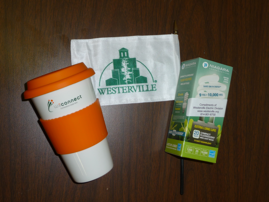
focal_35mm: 45
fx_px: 350
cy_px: 101
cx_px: 134
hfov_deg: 42.1
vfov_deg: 32.2
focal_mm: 7.6
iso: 100
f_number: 4.1
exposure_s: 1/30
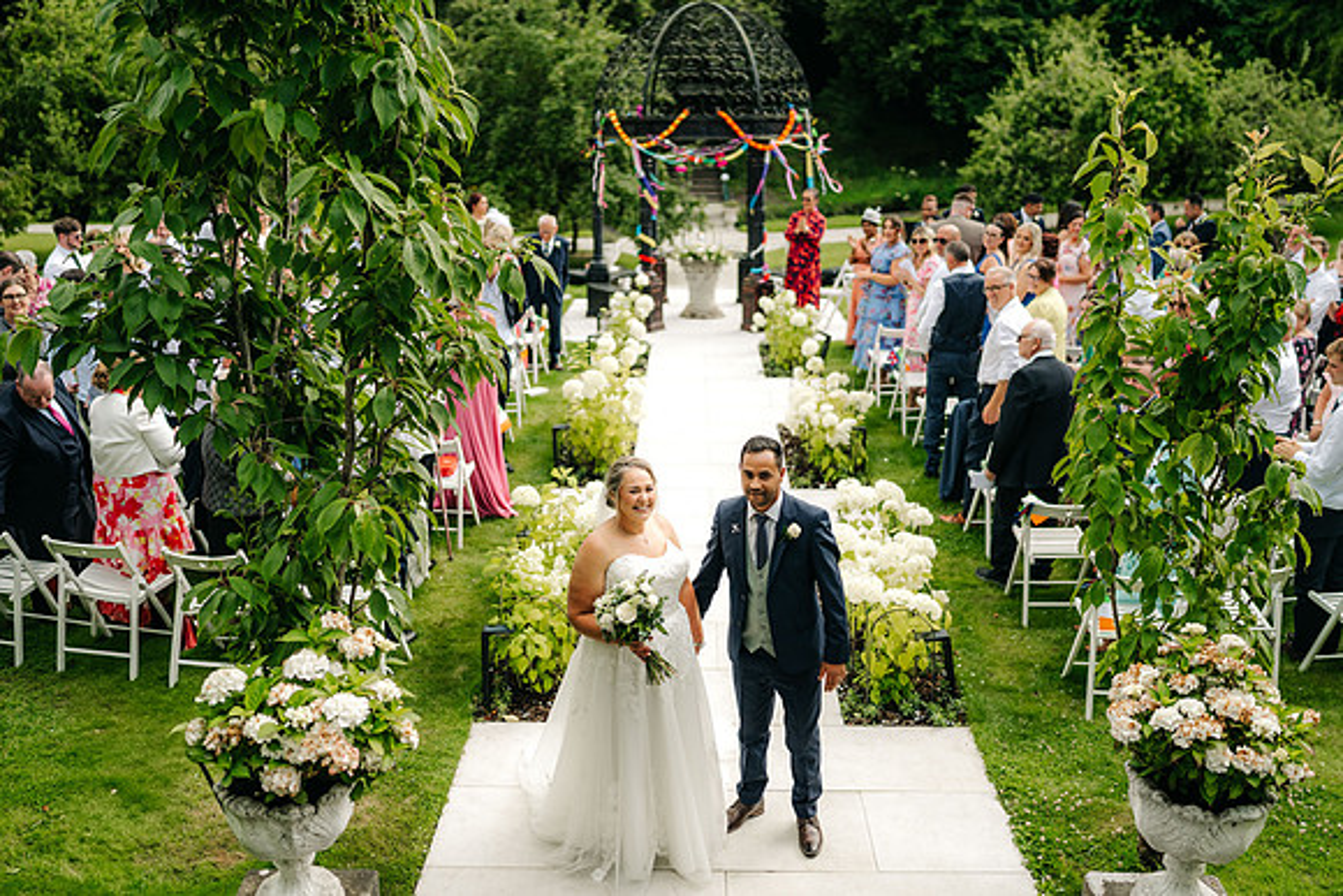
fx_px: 1348
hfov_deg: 53.0
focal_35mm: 36
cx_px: 672
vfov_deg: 36.8
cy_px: 448
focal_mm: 35
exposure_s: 1/2500
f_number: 1.4
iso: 100
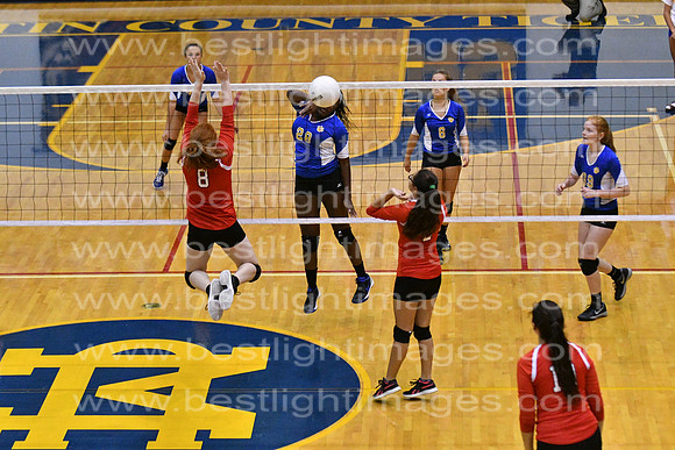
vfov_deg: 6.5
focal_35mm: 210
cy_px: 225
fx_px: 3938
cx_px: 338
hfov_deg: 9.8
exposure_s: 1/640
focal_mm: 140
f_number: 3.5
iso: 8000
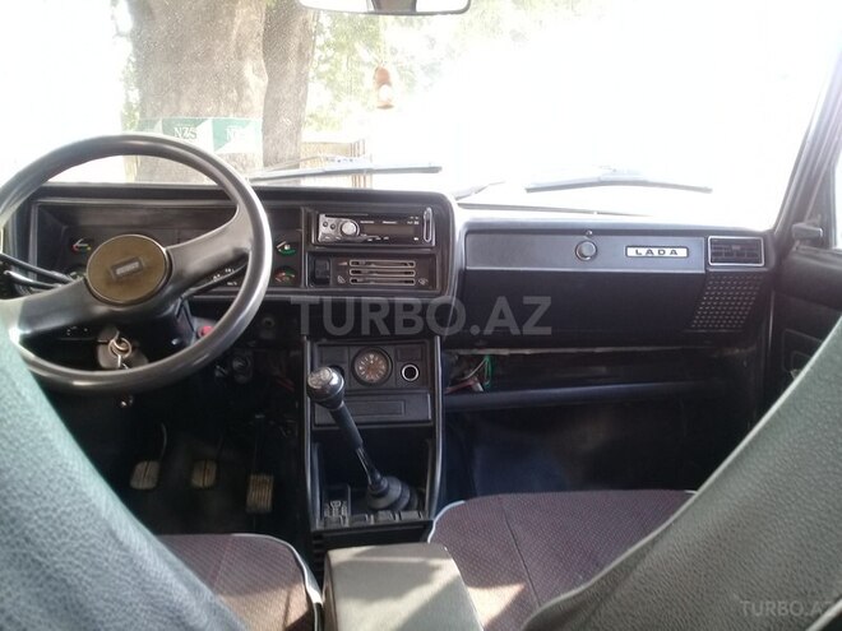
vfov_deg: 45.4
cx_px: 421
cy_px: 316
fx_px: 754
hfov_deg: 58.4
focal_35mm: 31
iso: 50
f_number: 2.2
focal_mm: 3.3
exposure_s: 1/33
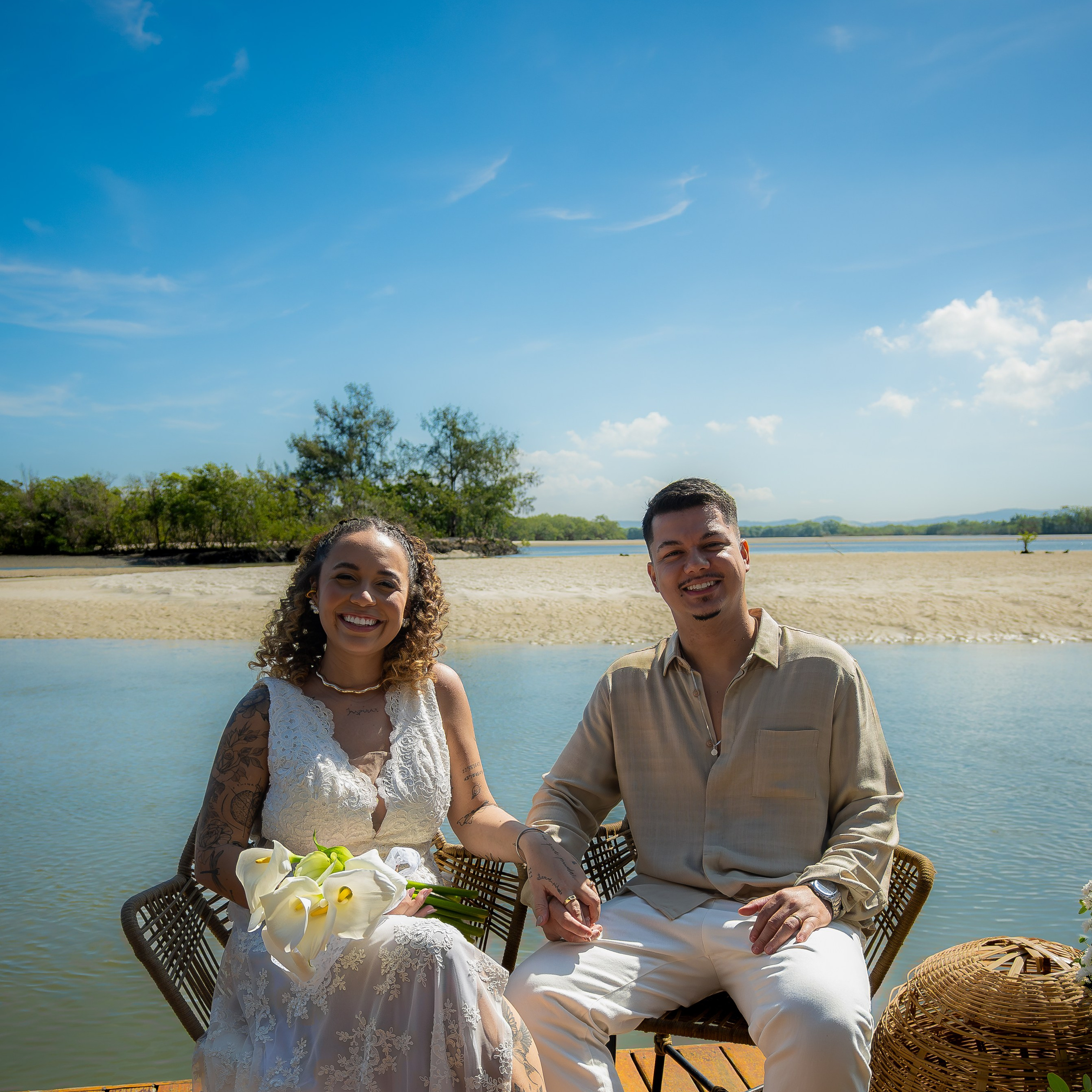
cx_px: 549
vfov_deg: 46.3
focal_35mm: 35
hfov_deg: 47.2
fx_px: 1249
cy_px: 744
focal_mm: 18
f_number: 3.5
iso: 500
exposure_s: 1/4000
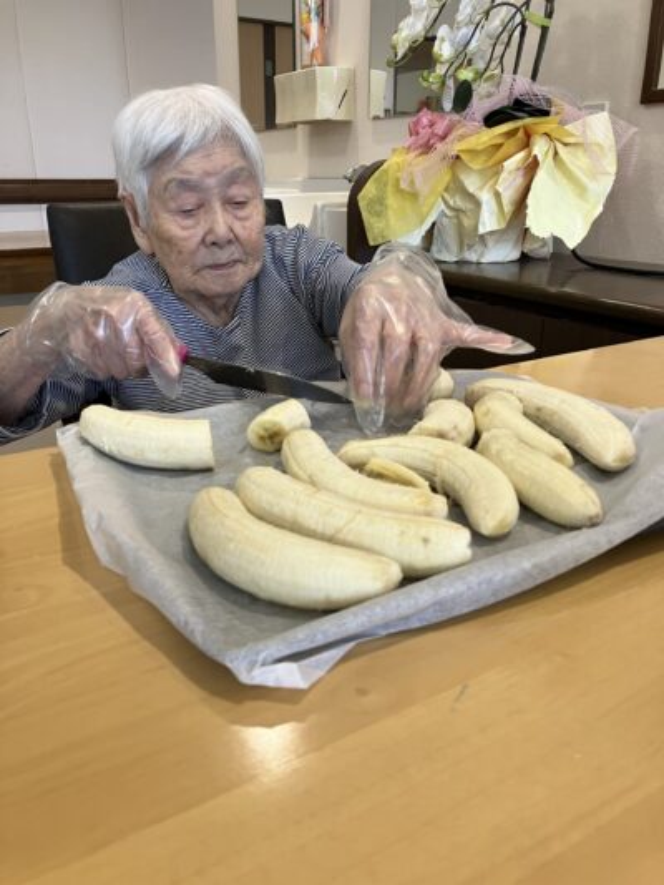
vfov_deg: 63.4
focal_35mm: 28
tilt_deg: -20.5
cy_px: 442
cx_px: 332
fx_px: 716
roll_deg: -0.1
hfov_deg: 49.8
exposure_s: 1/60
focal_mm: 3.99
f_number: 1.8
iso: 80
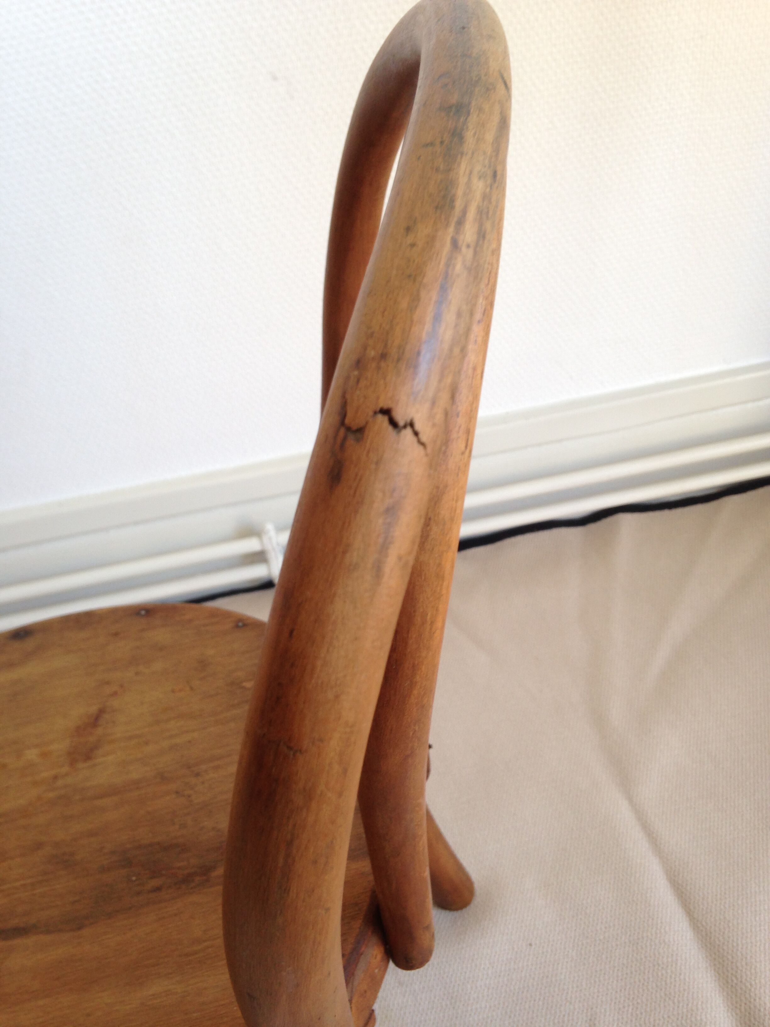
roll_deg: +10.3
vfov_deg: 55.4
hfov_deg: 42.9
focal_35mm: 33
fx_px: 979
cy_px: 514
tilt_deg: -38.6
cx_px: 385
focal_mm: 4.12
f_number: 2.4
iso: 50
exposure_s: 1/30
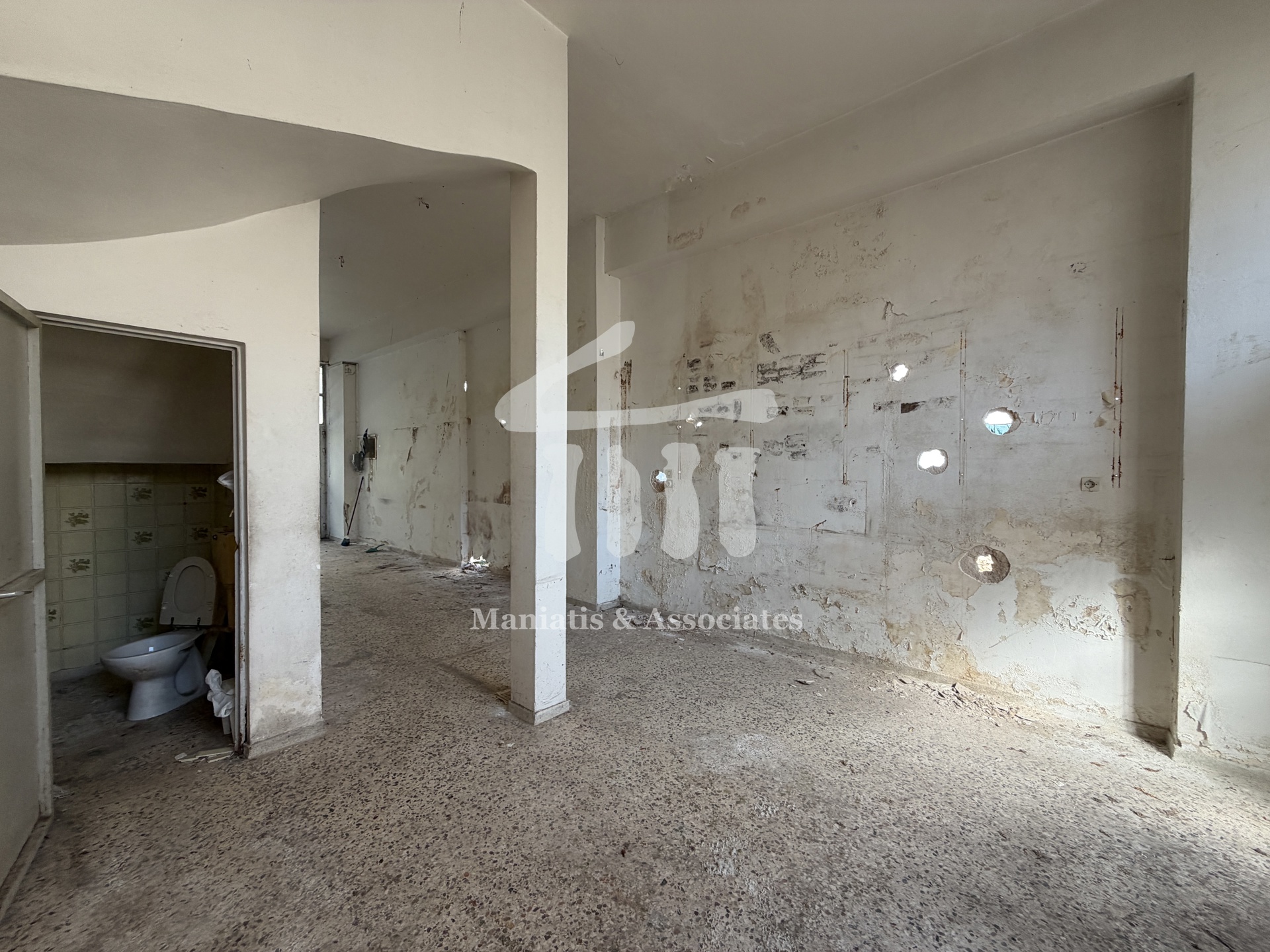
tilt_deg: -1.6
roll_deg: -0.5
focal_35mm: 14
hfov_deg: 102.1
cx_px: 635
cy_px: 476
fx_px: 514
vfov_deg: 85.7
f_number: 2.2
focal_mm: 2.22
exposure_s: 1/121
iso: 64
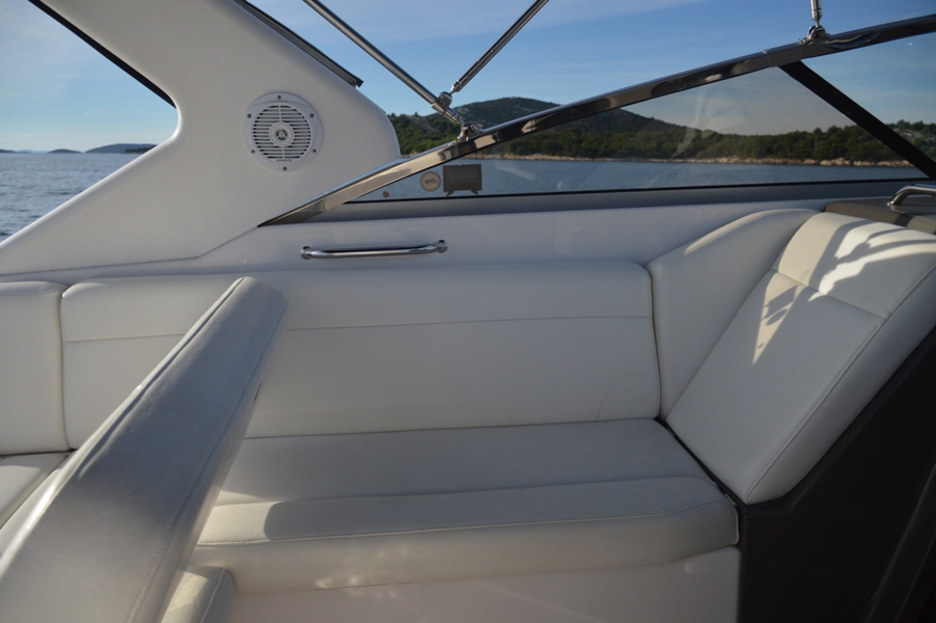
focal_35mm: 27
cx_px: 468
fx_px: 701
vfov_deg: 47.9
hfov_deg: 67.4
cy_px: 312
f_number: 3.5
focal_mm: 18
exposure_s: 1/3200
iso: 180
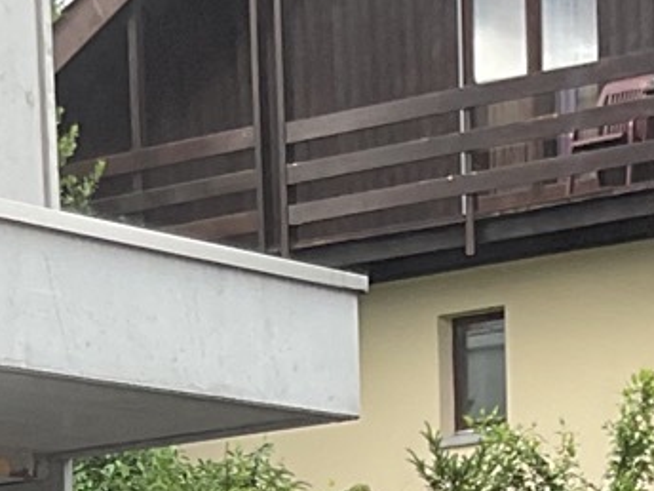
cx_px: 114
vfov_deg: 7.8
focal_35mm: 170
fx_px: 3212
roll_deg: +2.1
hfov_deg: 11.6
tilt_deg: -9.9
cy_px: 1393
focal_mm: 3
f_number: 1.8
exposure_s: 1/254
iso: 16
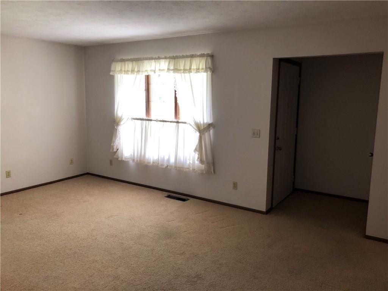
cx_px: 194
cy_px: 146
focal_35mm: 28
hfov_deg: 63.4
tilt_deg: -9.3
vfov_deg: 49.7
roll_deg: -0.7
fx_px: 314
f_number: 1.8
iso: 40
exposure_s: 1/17
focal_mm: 3.99
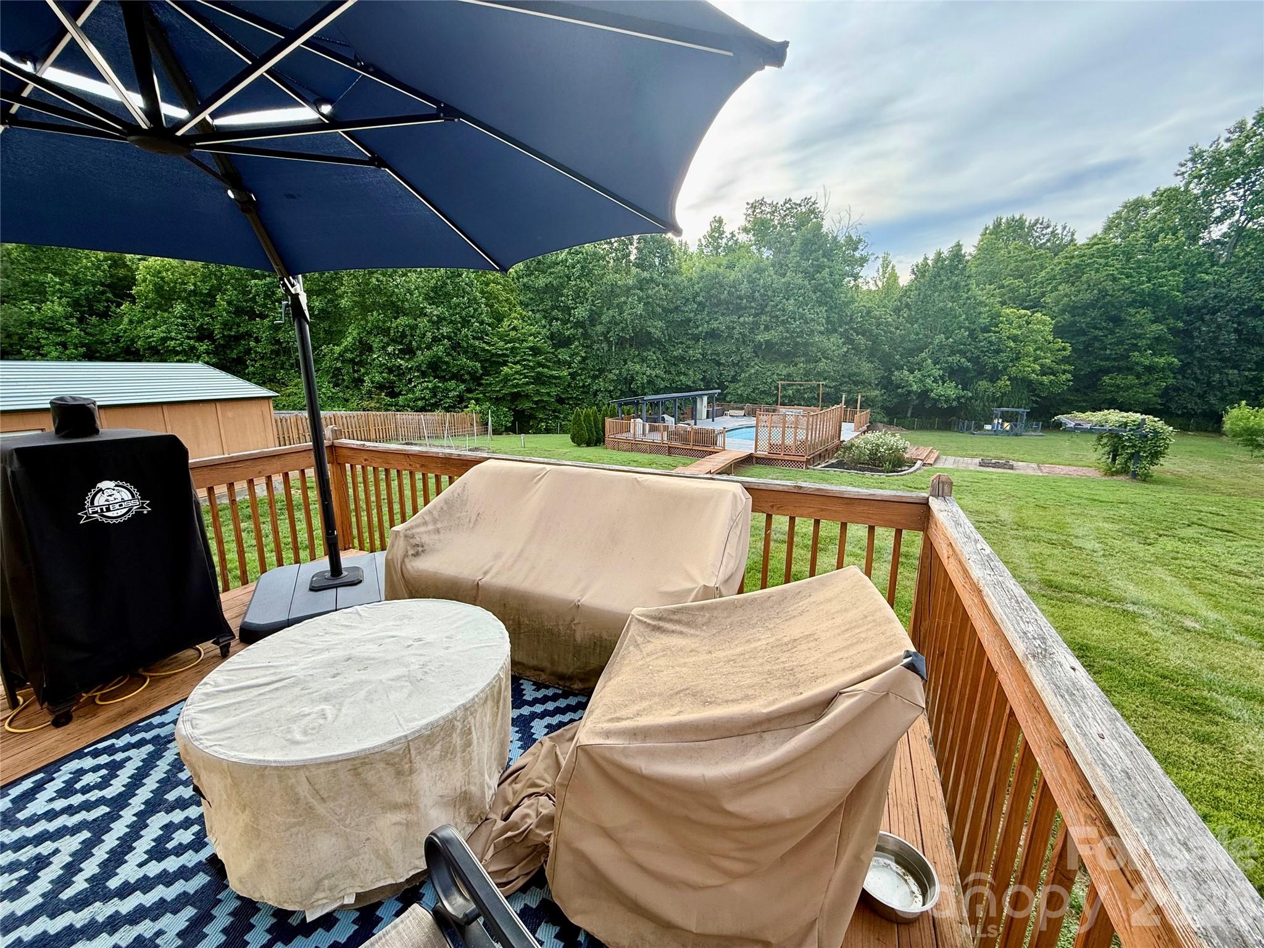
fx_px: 511
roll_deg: +0.3
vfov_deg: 85.7
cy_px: 474
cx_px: 632
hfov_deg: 102.1
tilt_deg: -11.1
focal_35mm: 14
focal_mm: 2.22
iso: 50
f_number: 2.2
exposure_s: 1/235
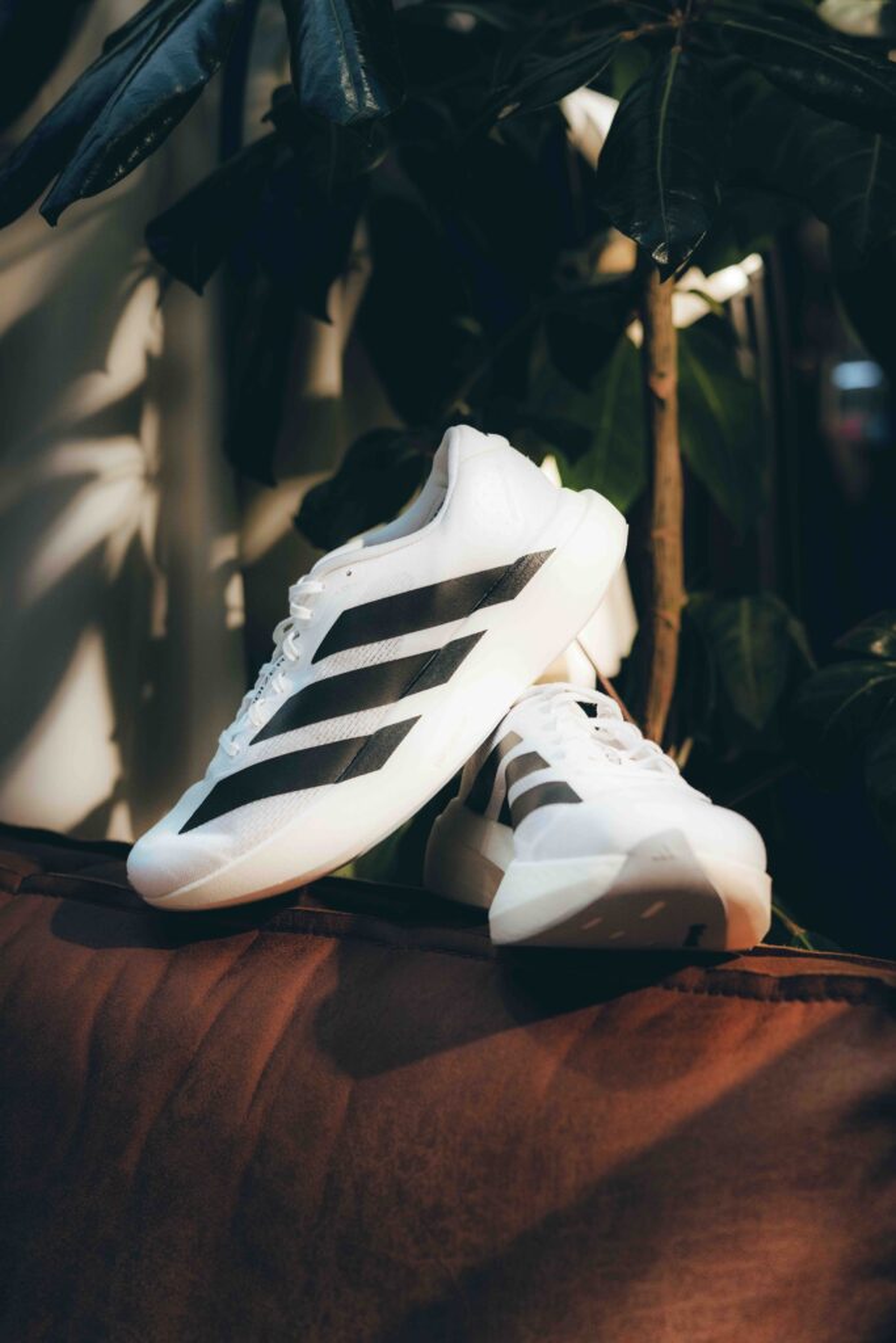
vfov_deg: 39.6
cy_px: 672
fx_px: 1866
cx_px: 448
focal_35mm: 50
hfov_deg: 27.0
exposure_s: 1/400
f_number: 4
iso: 1000
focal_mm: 50
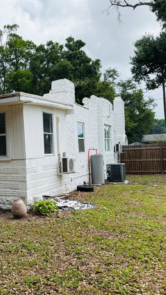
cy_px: 147
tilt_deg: +2.2
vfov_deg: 56.6
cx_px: 11
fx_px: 274
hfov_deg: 31.8
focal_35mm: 35
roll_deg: +0.7
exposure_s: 1/6173
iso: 100
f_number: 1.78
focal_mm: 6.76
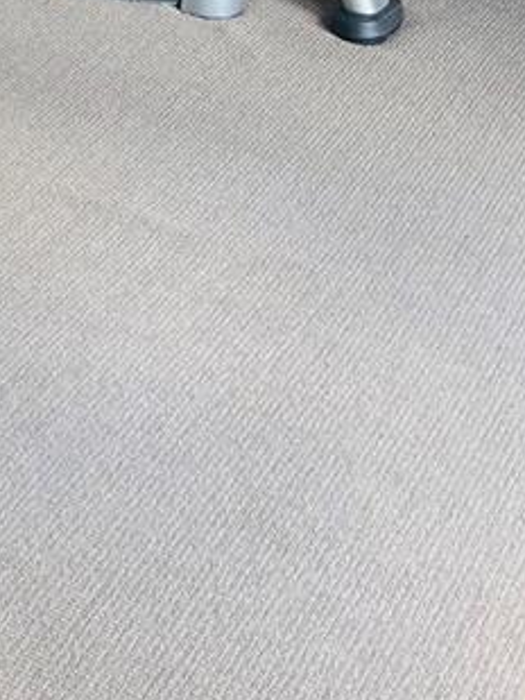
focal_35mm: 101
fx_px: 2041
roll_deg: -1.6
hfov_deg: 13.7
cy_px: -433
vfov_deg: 17.0
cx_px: -272
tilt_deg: -11.7
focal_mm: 5.96
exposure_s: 1/121
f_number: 1.6
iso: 64
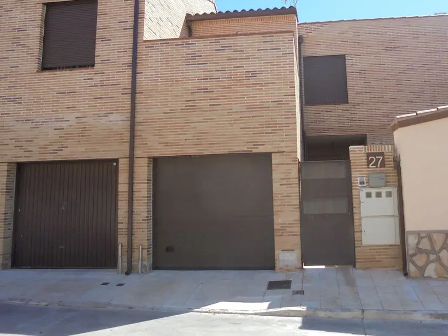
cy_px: 130
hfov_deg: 56.4
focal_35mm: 32
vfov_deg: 43.9
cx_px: 270
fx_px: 414
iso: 100
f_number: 3.5
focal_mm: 4.6
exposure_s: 1/500
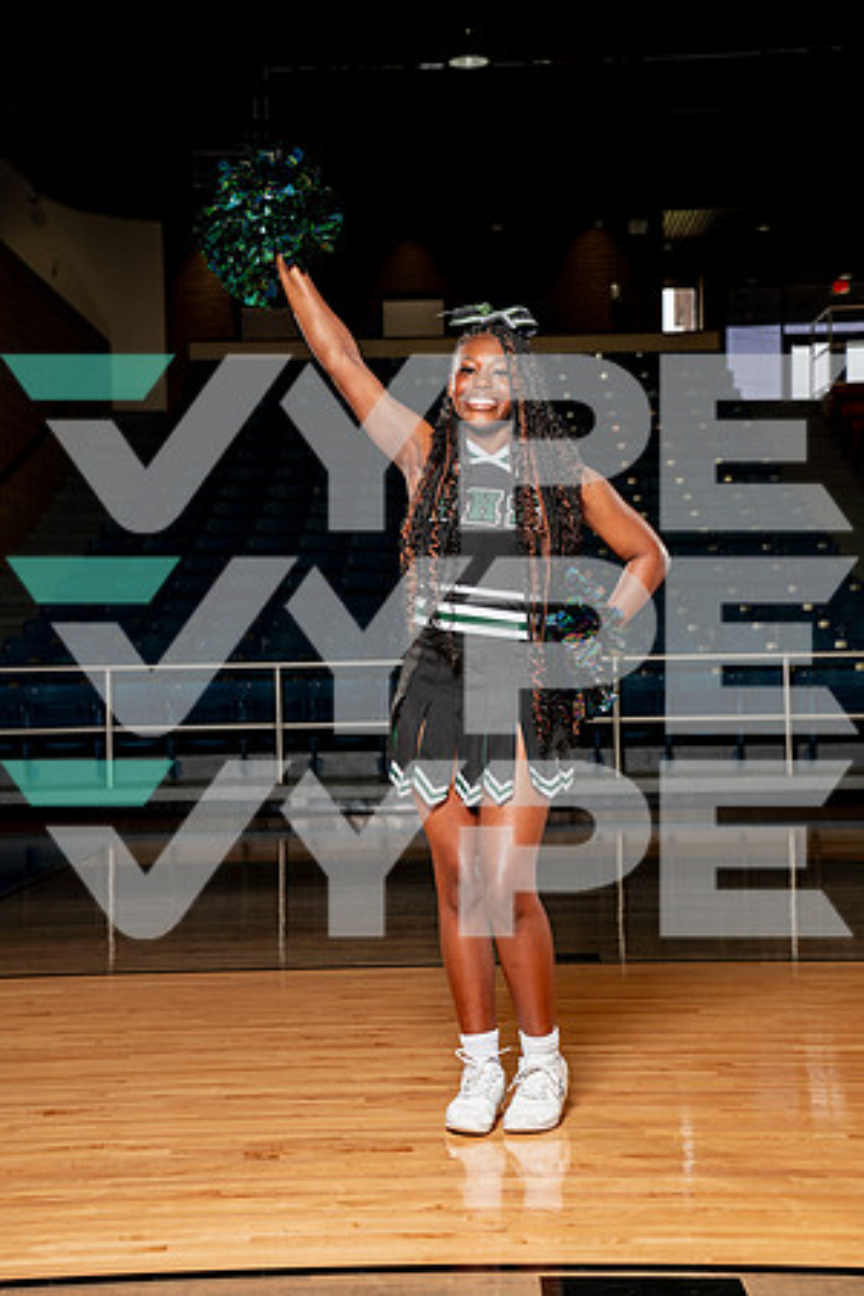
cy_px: 648
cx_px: 432
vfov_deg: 31.9
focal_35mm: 63
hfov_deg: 21.6
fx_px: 2268
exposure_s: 1/250
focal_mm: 63
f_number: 5.6
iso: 200
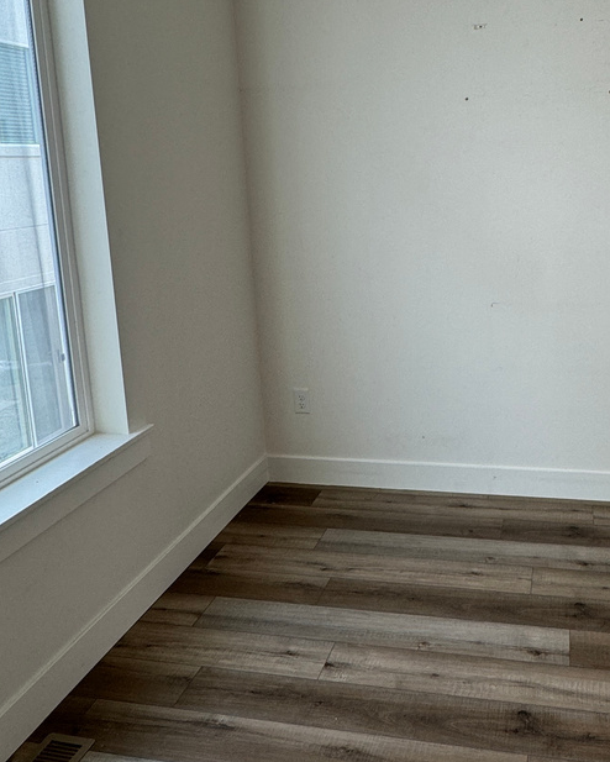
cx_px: 404
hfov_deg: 42.8
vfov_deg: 52.4
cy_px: 299
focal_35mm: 34
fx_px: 767
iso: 100
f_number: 2.2
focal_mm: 2.22
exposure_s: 1/120
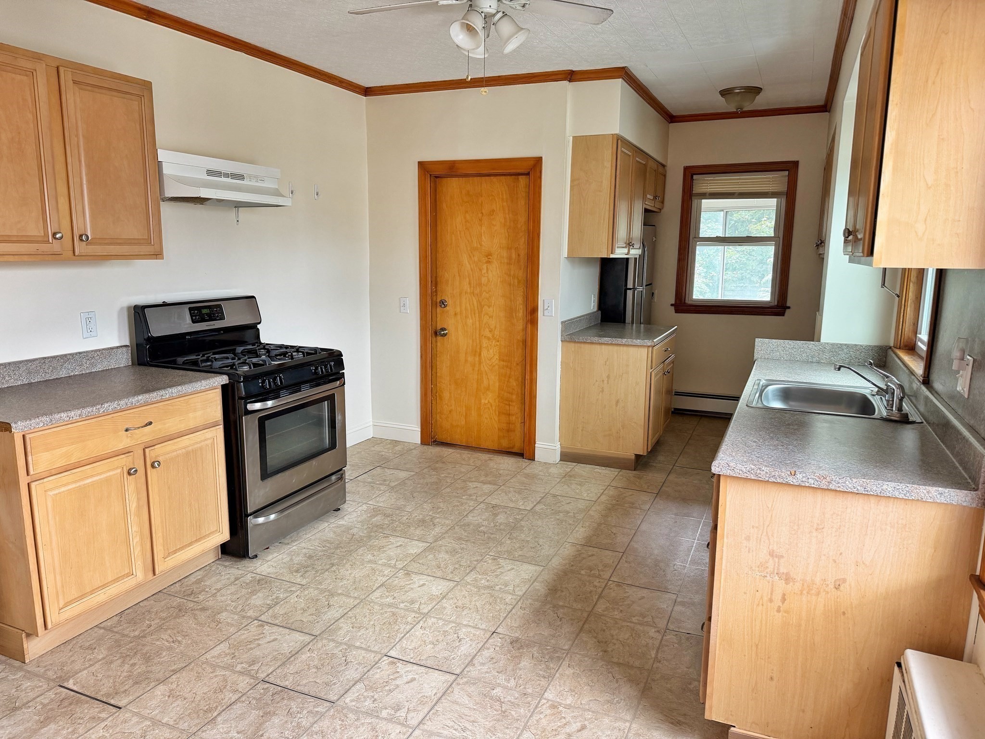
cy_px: 370
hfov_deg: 71.6
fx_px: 683
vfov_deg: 56.8
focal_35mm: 24
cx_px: 492
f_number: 1.78
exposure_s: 1/121
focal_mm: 6.76
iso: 160
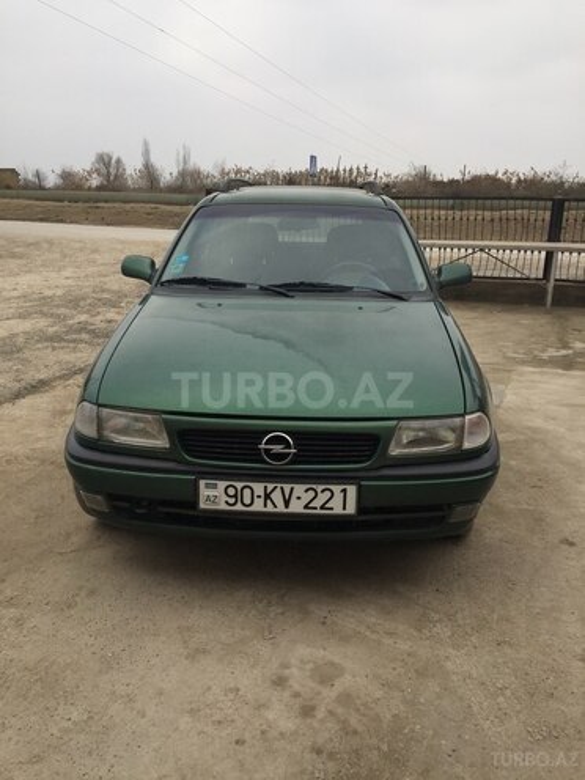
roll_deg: -1.7
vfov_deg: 61.7
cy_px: 390
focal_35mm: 29
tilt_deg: -13.0
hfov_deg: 48.2
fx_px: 653
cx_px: 292
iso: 32
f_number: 2.2
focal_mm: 4.15
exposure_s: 1/590
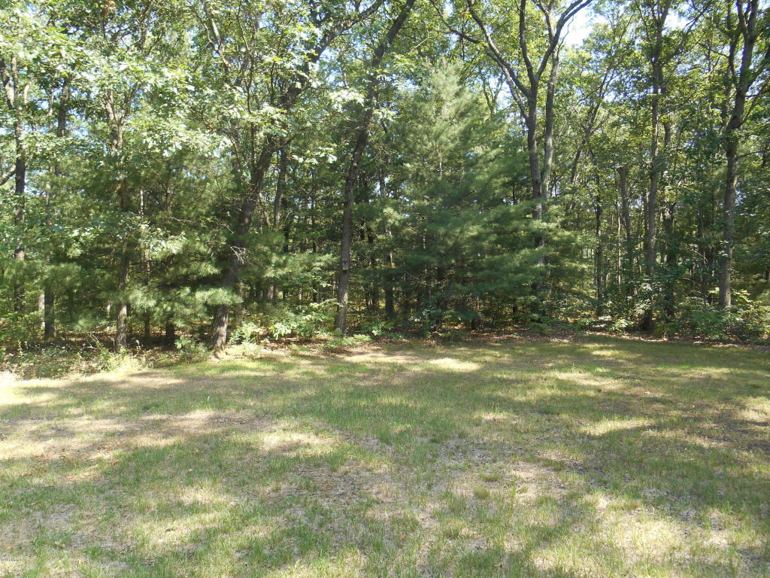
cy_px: 289
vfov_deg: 53.1
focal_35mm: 26
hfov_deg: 67.3
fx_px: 578
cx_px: 385
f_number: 3.4
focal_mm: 4.7
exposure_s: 1/60
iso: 80
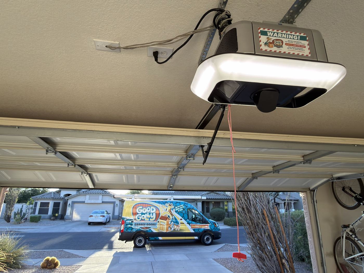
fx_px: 221
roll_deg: +0.3
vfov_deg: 63.4
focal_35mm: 21
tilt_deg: +17.1
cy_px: 136
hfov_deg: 79.0
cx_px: 182
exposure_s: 1/162
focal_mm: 2.22
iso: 50
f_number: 2.2
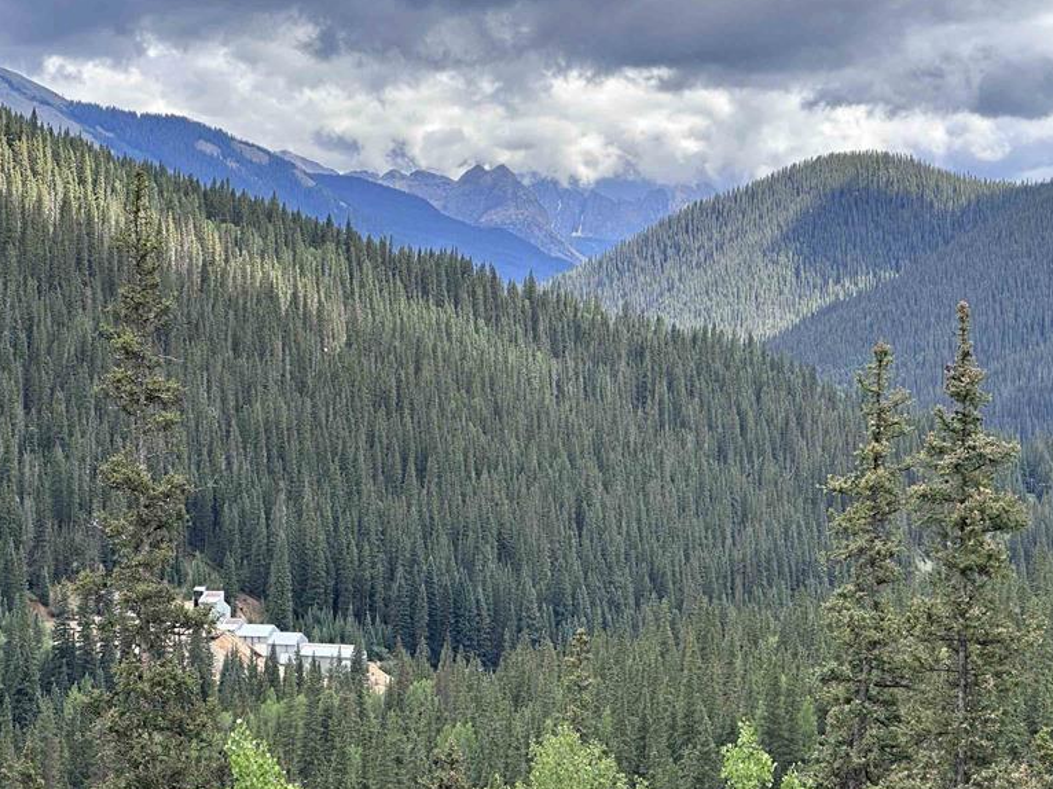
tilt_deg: -1.9
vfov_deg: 14.4
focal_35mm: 103
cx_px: 559
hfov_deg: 19.1
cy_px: 430
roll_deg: -0.7
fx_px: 3132
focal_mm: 9
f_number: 2.8
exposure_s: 1/241
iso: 32
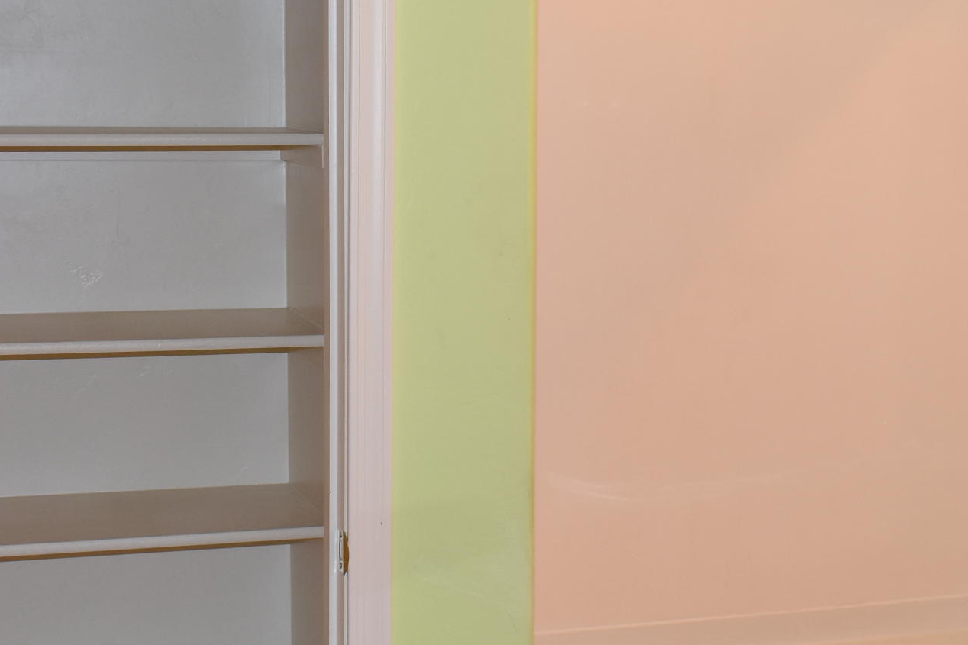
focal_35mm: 71
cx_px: 605
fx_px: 1909
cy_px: 344
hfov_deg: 28.4
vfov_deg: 19.2
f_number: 5.6
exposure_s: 1/125
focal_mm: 20
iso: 720
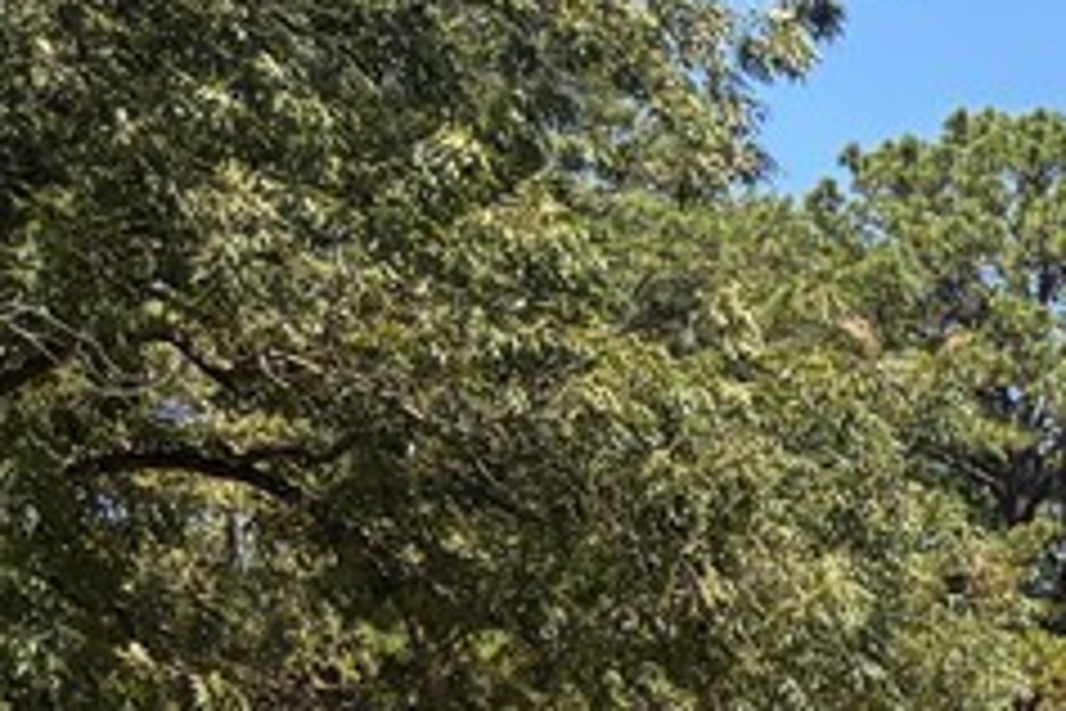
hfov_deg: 14.2
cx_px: 2226
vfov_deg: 11.0
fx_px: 3464
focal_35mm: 117
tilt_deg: -0.3
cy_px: 1269
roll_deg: -0.3
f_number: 1.6
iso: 50
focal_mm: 5.96
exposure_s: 1/2538
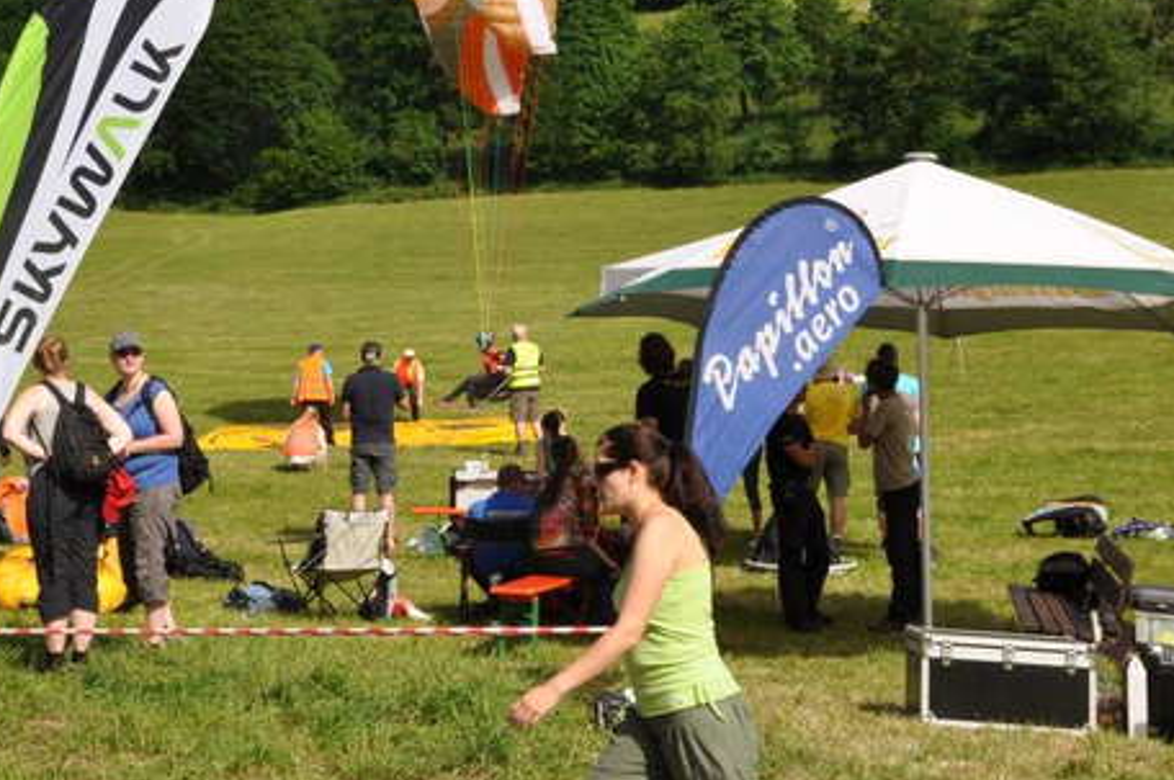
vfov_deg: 18.4
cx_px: 404
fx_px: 2378
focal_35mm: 73
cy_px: 144
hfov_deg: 27.6
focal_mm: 28
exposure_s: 1/200
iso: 200
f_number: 14
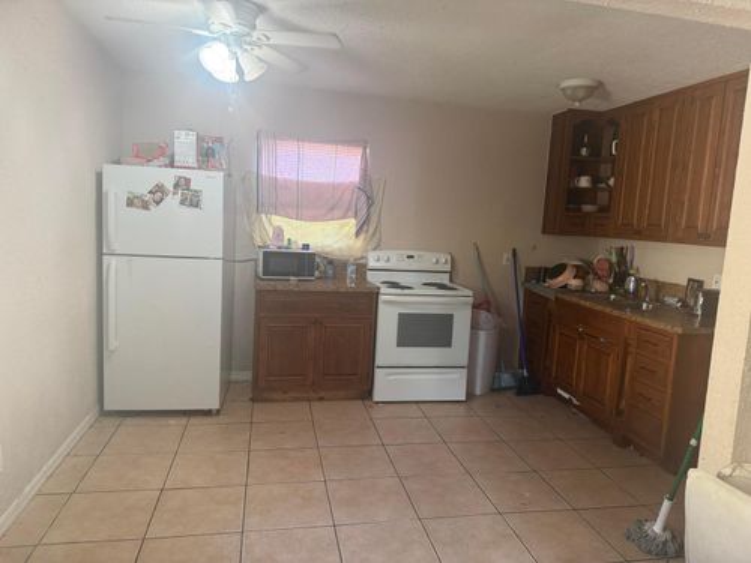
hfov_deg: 71.6
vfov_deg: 56.8
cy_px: 282
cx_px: 376
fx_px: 521
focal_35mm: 24
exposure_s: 1/60
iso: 200
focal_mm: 6.76
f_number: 1.78
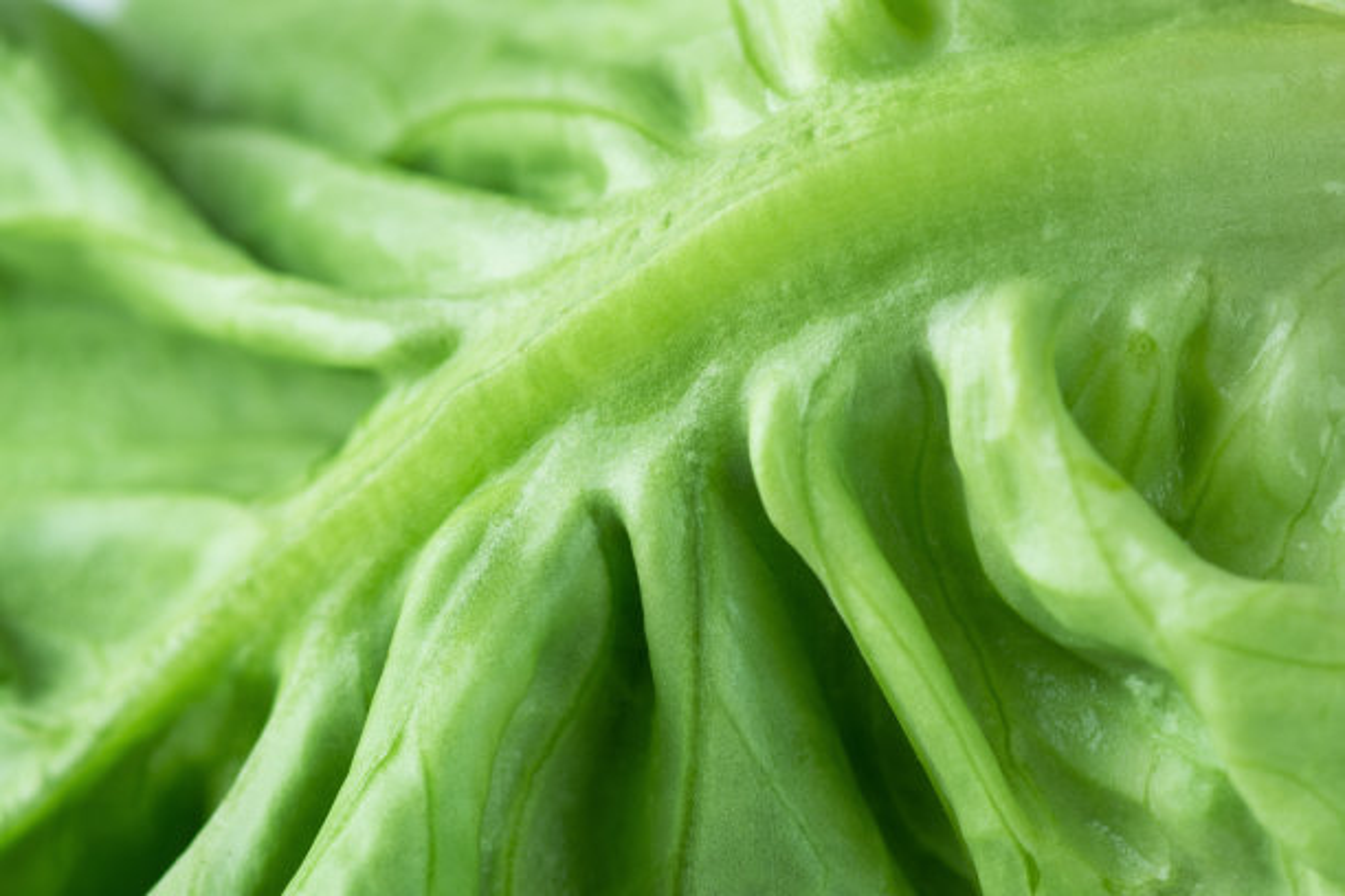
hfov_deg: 13.0
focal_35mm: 158
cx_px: 672
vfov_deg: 8.7
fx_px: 5884
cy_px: 448
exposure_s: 1/50
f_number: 11
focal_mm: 105
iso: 100
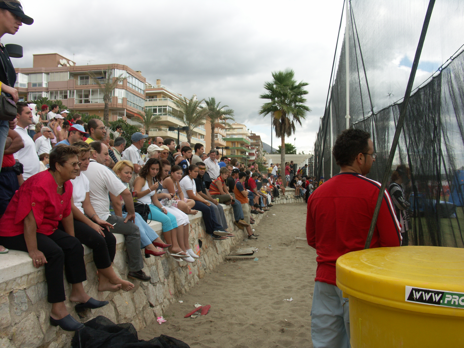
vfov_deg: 45.4
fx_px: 416
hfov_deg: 58.4
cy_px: 174
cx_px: 232
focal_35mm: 31
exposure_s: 1/200
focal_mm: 8.06
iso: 64
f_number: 5.6
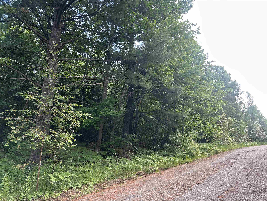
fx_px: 201
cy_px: 100
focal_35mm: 26
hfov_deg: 67.3
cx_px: 134
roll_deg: +1.3
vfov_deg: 53.1
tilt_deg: +12.3
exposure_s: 1/279
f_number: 1.5
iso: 40
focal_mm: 5.7
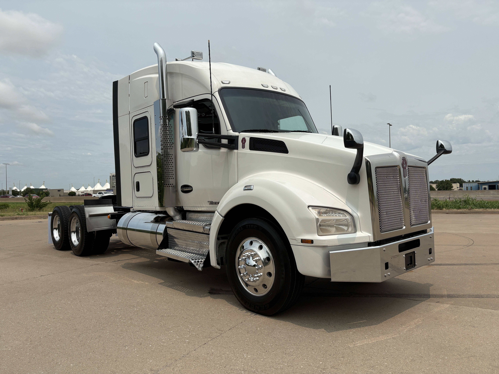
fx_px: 375
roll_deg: +1.9
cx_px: 250
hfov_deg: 67.3
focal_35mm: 26
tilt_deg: +1.1
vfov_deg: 53.1
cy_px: 187
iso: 50
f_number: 1.6
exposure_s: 1/6329
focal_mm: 5.96
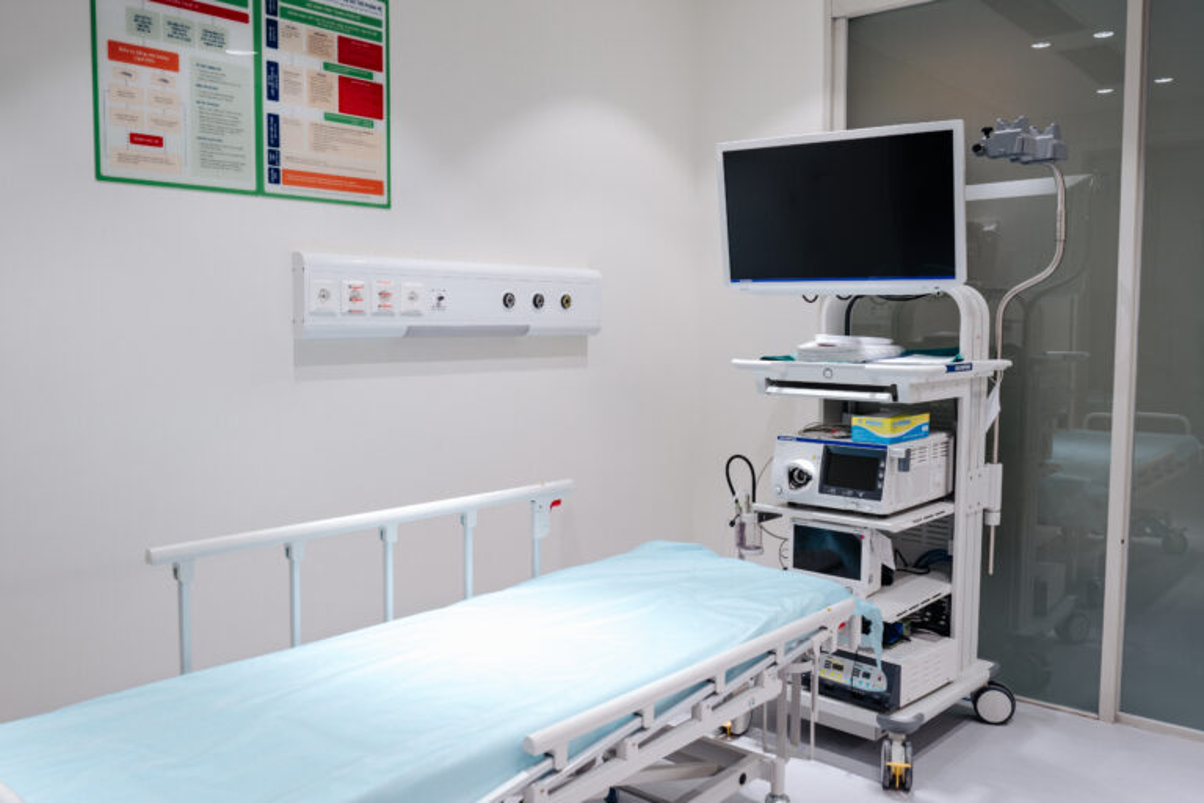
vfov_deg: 43.6
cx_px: 602
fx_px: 1003
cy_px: 402
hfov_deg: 61.9
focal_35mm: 30
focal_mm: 20
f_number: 5
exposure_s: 1/13
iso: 80
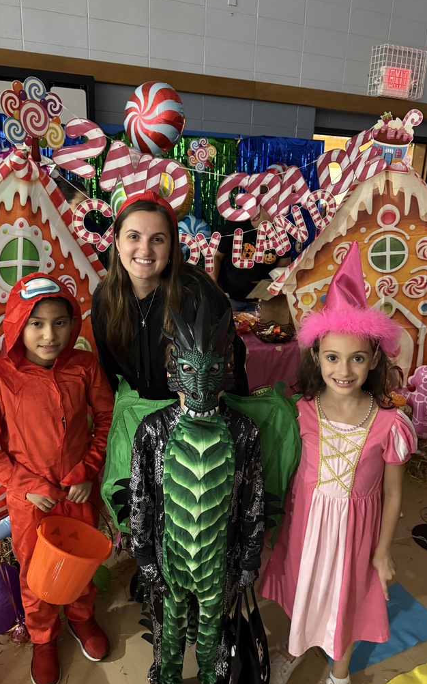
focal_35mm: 26
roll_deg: -1.3
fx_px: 484
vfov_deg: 70.4
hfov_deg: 47.6
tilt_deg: -16.9
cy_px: 341
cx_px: 205
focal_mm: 6.76
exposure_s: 1/30
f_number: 1.78
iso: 1000
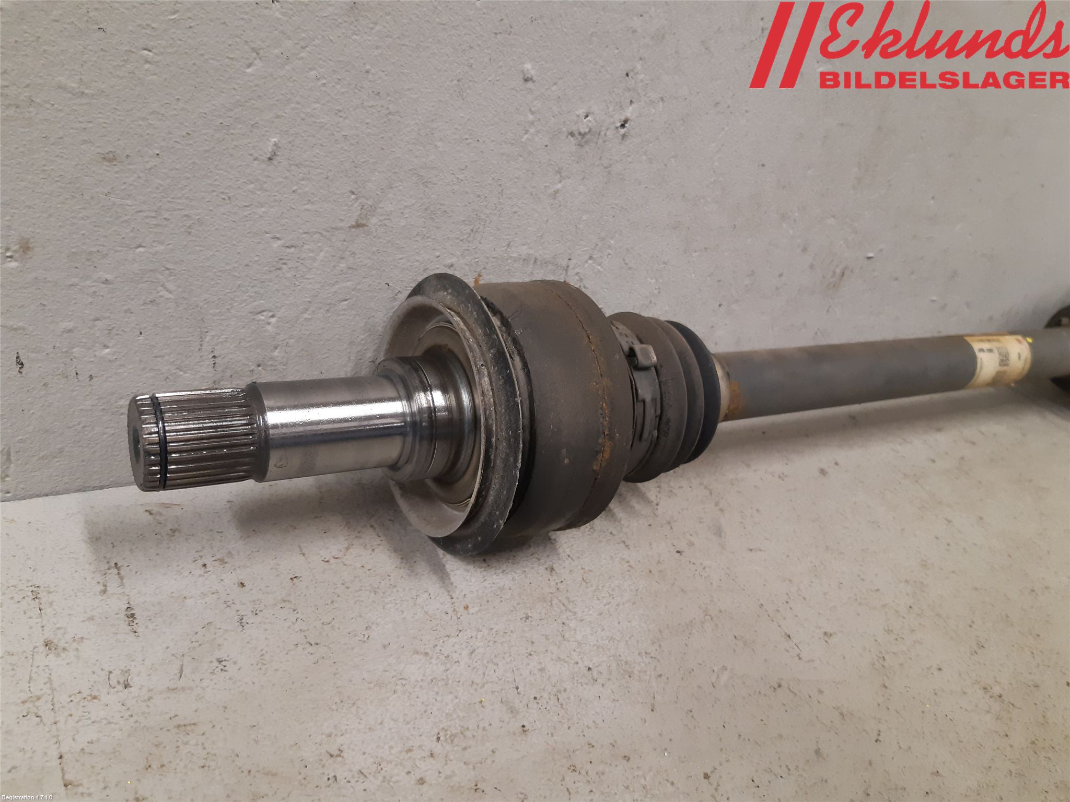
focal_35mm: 26
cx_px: 535
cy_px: 401
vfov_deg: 53.1
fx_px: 804
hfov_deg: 67.3
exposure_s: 1/50
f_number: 1.7
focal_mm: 3.93
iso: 160
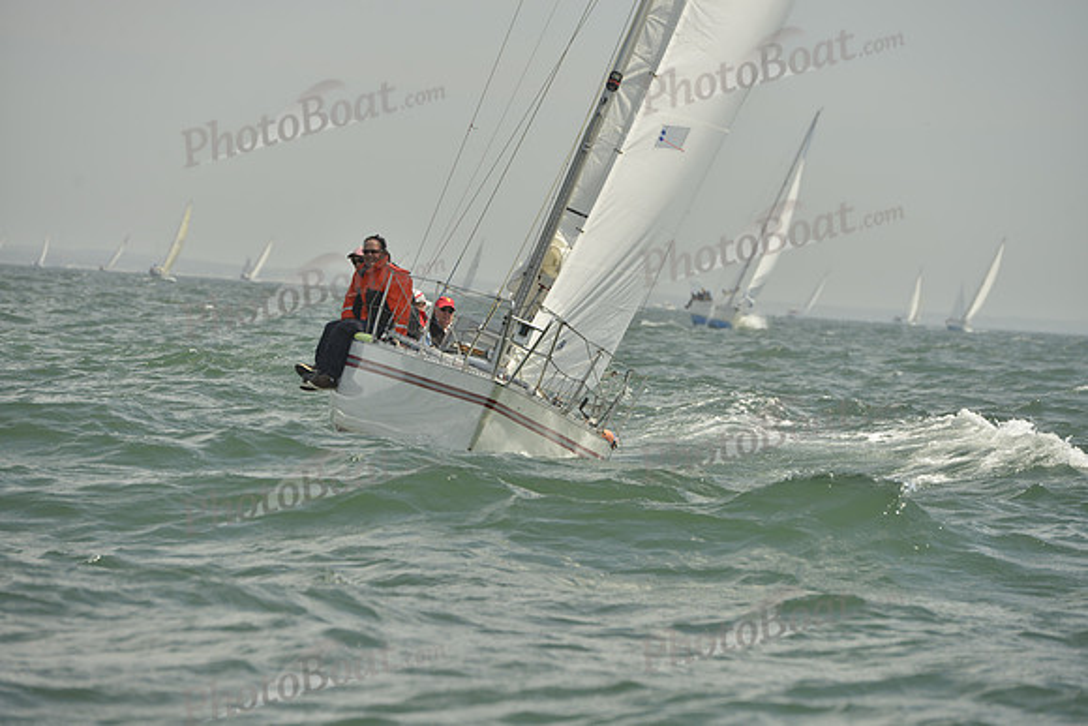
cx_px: 544
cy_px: 363
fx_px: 5743
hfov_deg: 10.8
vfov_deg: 7.2
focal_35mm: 190
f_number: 7.1
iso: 200
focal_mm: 190
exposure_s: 1/1250
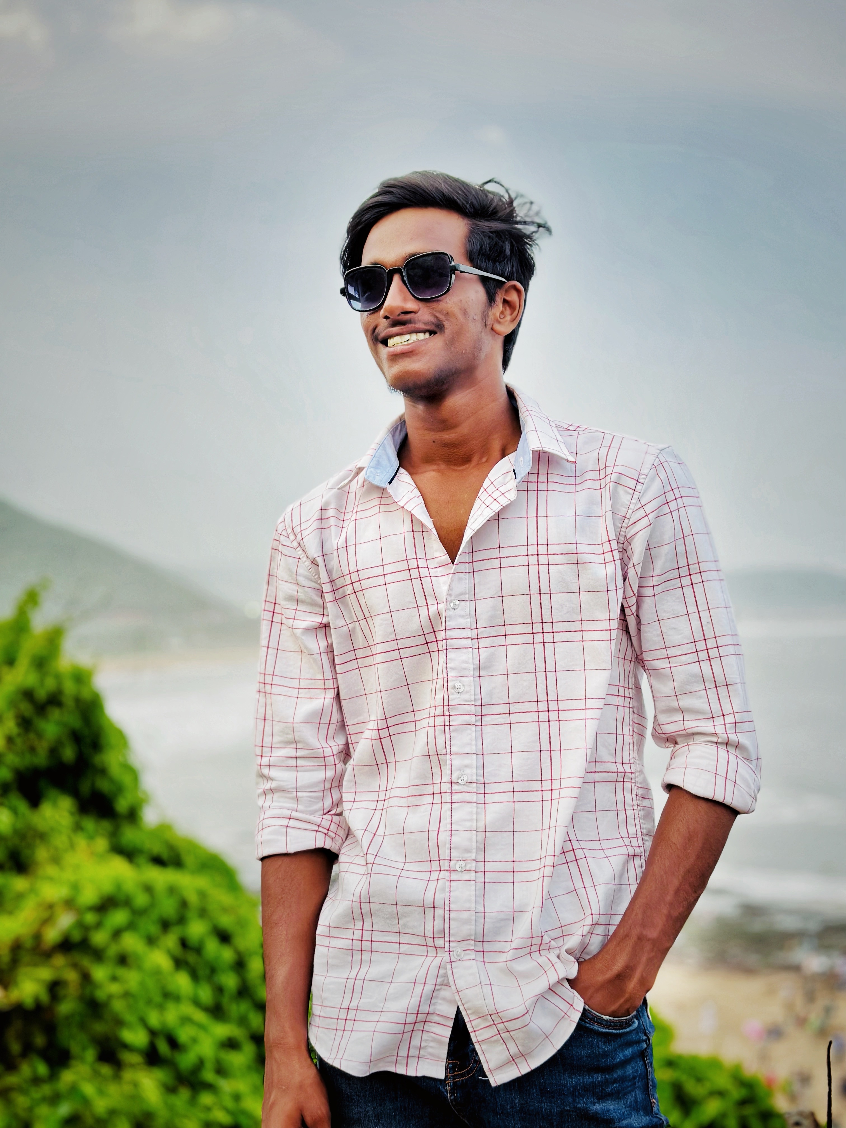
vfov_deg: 39.7
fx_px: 1564
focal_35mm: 48
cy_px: 564
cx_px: 423
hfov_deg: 30.3
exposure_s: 1/185
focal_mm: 6.86
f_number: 1.78
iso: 80
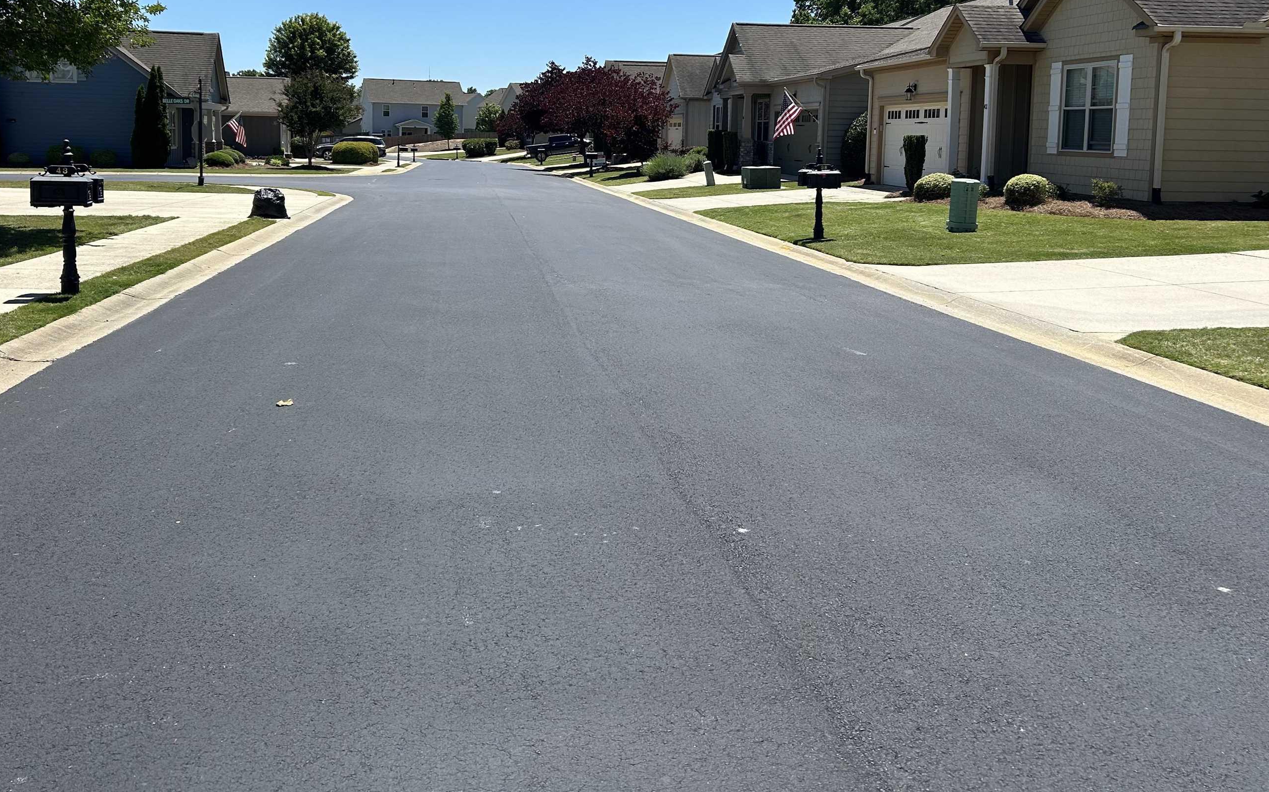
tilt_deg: -6.4
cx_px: 595
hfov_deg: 58.1
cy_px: 224
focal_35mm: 33
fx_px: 1141
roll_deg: -1.7
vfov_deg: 37.6
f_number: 1.5
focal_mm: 5.7
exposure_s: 1/4274
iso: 50
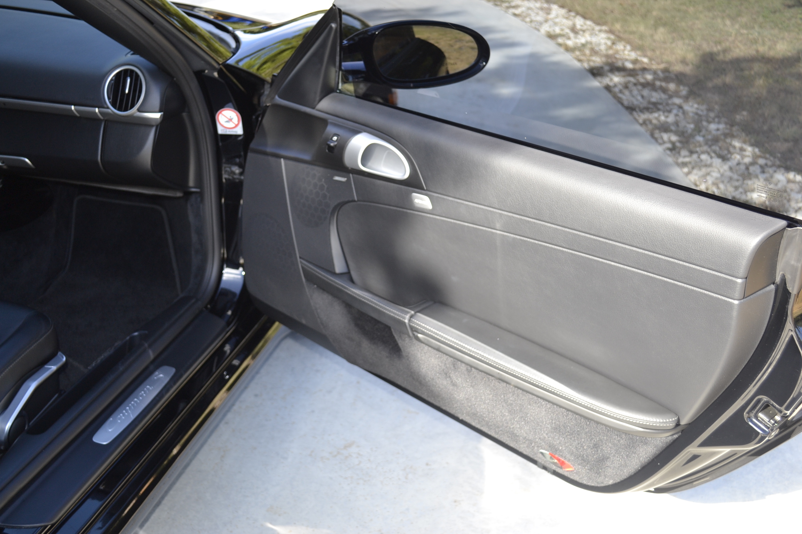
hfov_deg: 49.6
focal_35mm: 39
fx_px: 869
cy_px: 267
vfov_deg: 34.2
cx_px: 401
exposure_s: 1/125
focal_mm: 26
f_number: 4.2
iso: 180
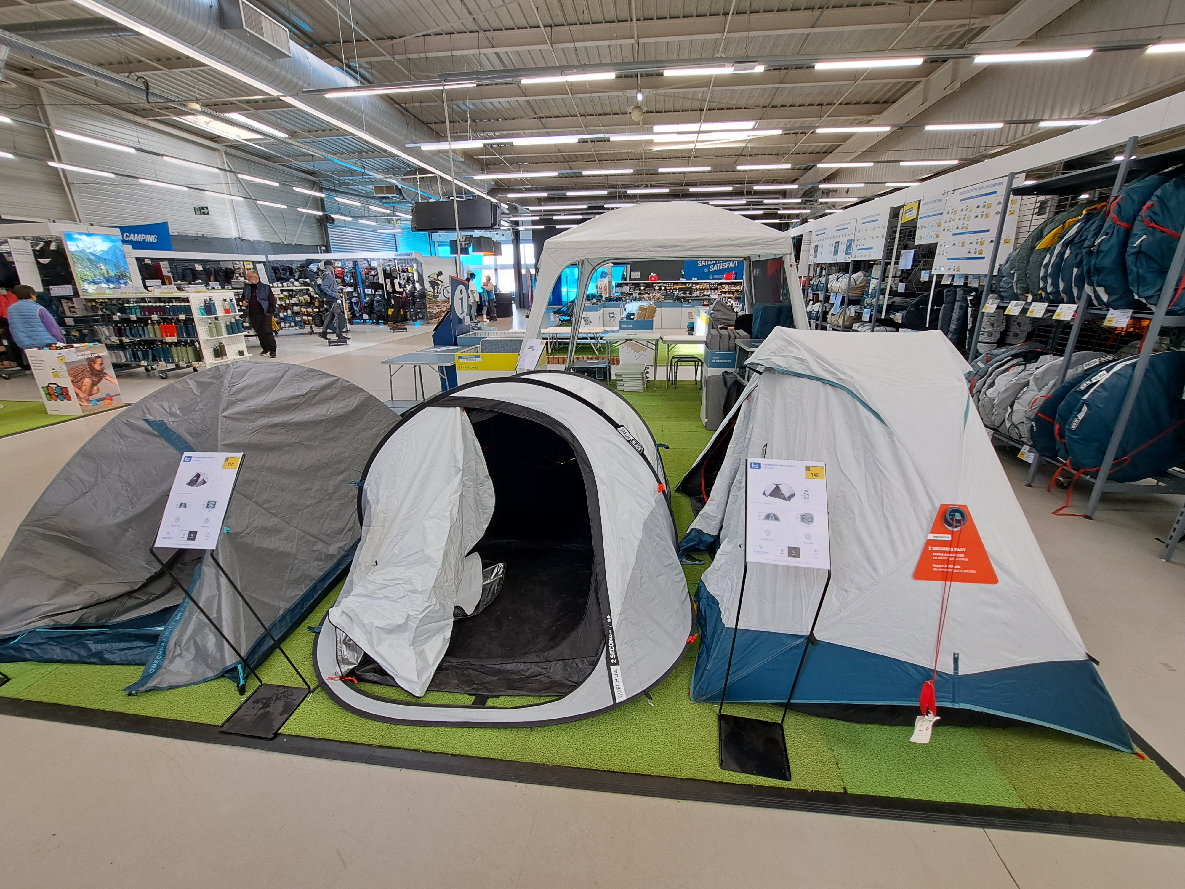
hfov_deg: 106.2
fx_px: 445
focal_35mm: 13
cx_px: 592
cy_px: 444
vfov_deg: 89.9
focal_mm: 1.74
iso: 50
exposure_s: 1/50
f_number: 2.2
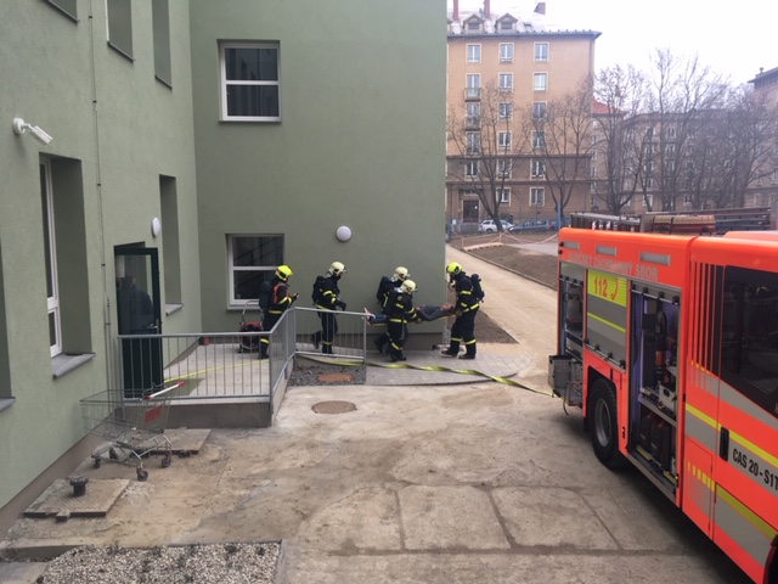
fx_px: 652
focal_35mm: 29
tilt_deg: -7.8
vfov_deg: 48.2
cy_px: 292
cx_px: 389
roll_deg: +0.6
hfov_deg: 61.7
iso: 32
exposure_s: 1/100
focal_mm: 4.15
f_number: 2.2
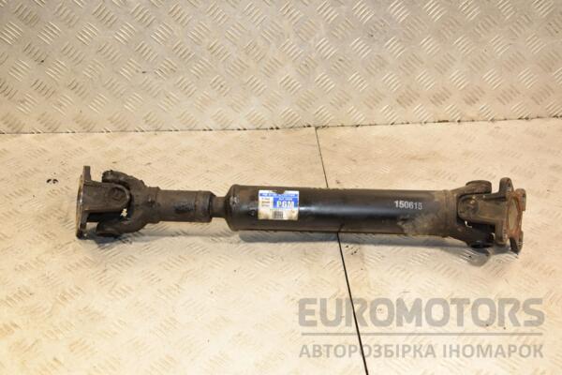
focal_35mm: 45
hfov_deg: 43.6
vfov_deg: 29.9
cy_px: 188
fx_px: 702
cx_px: 281
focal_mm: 30
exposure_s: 1/160
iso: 800
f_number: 5
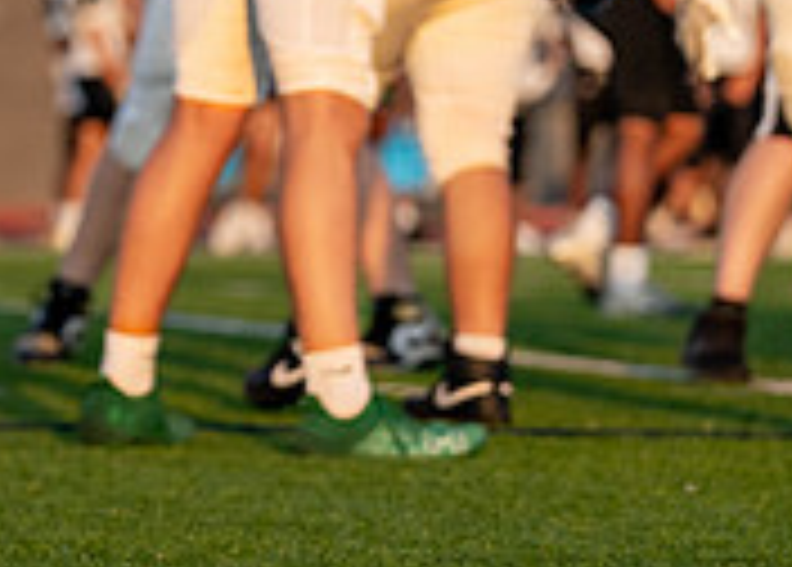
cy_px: -228
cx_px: -442
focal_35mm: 464
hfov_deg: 4.3
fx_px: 10445
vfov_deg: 3.1
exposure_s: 1/2500
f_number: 2.8
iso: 320
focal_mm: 119
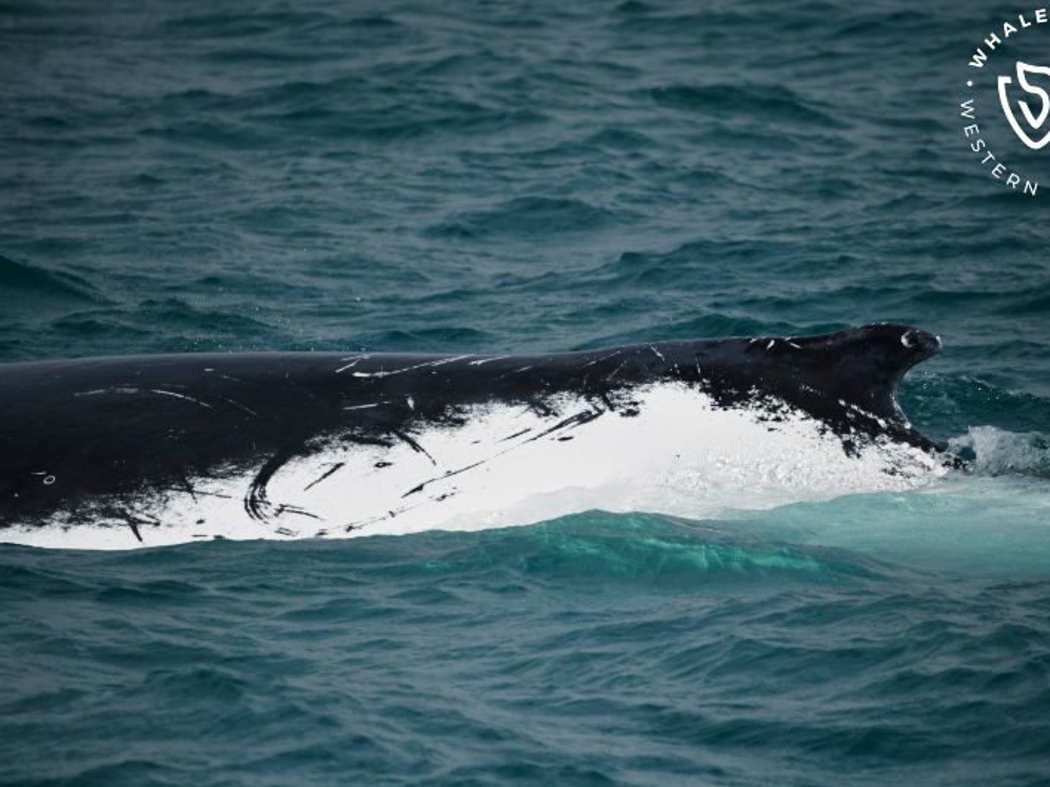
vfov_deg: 2.3
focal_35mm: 652
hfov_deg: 3.0
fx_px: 19777
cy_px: 394
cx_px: 565
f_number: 6.3
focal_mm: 600
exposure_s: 1/8000
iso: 450
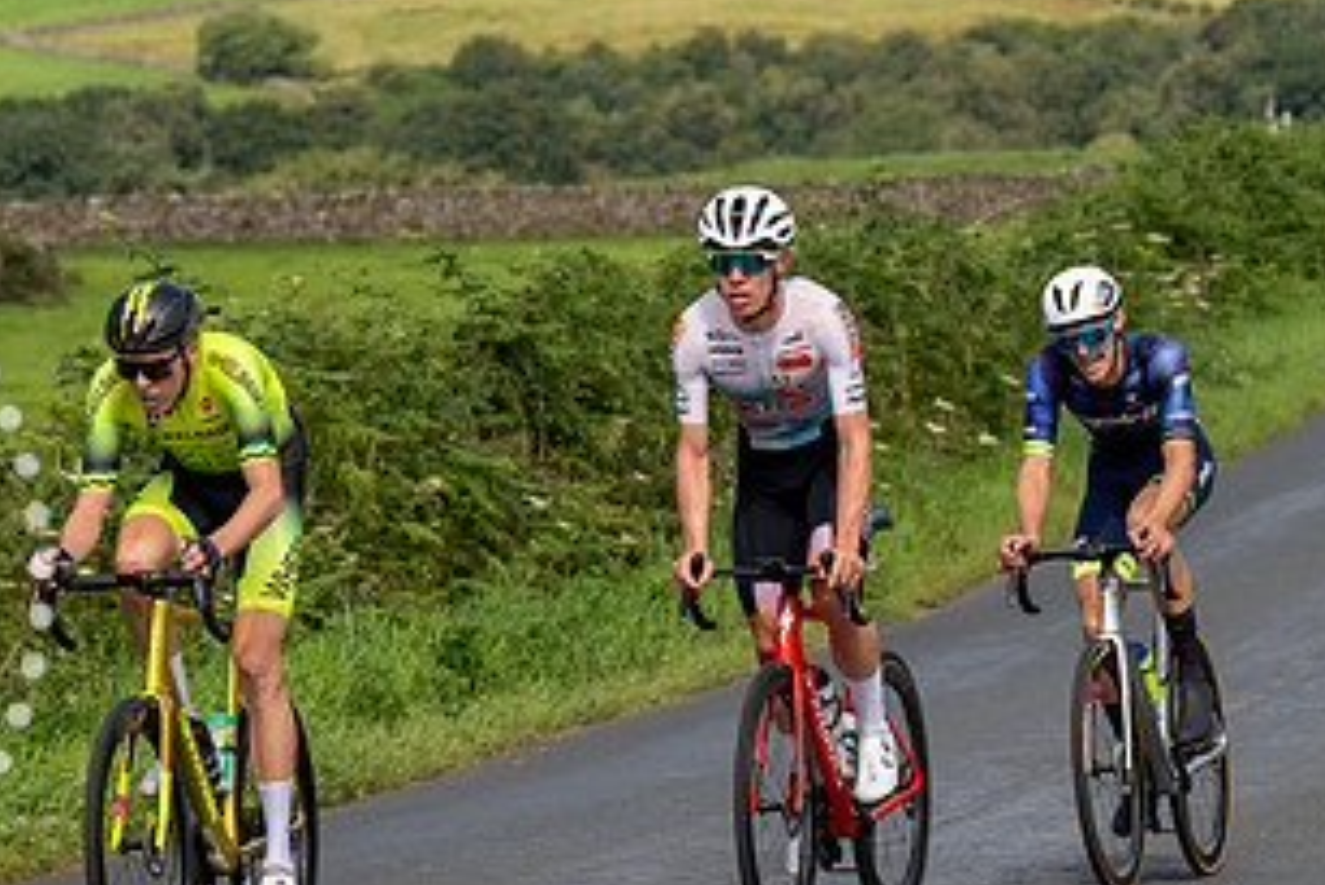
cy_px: 547
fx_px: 8506
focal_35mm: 231
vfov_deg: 6.0
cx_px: 769
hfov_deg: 8.9
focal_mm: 89
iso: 100
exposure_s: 1/800
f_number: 4
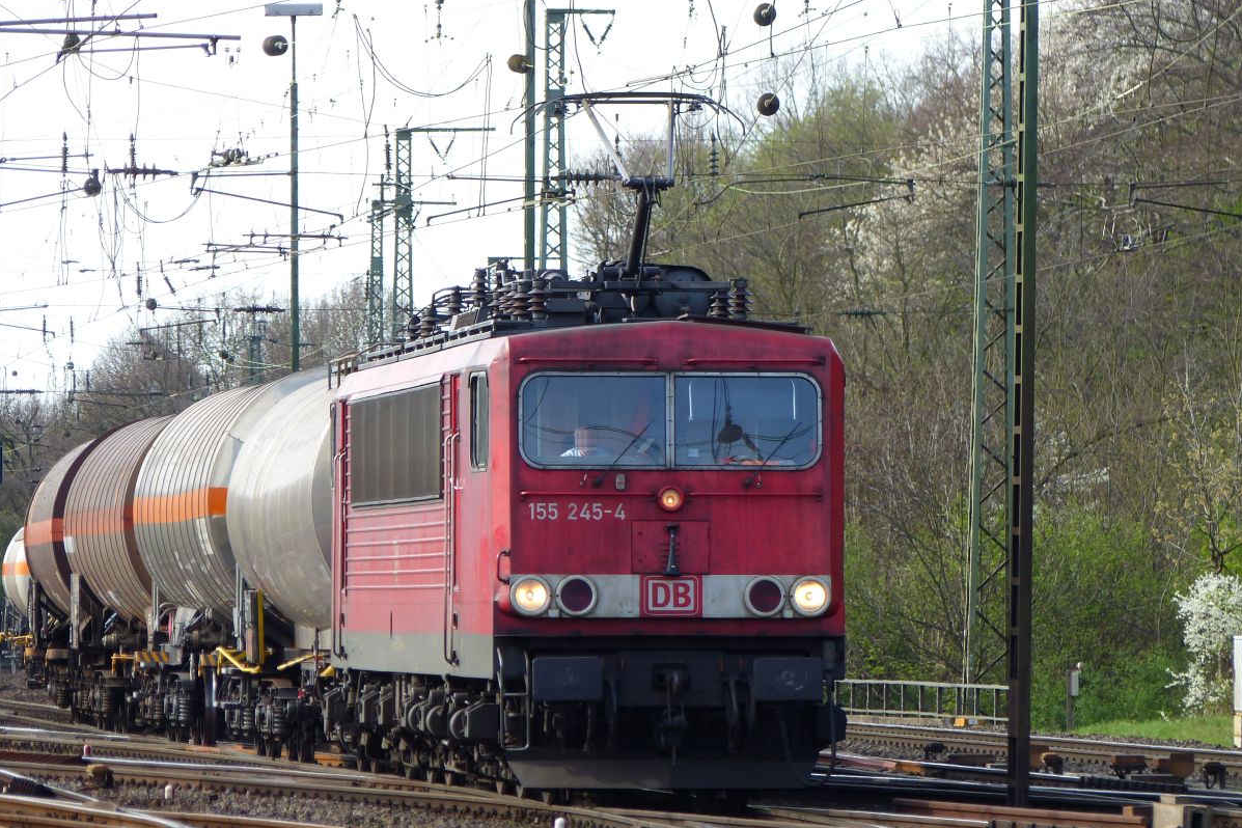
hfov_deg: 5.6
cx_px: 622
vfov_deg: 3.7
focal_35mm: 367
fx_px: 12661
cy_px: 408
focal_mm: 63.4
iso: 100
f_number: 2.8
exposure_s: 1/500
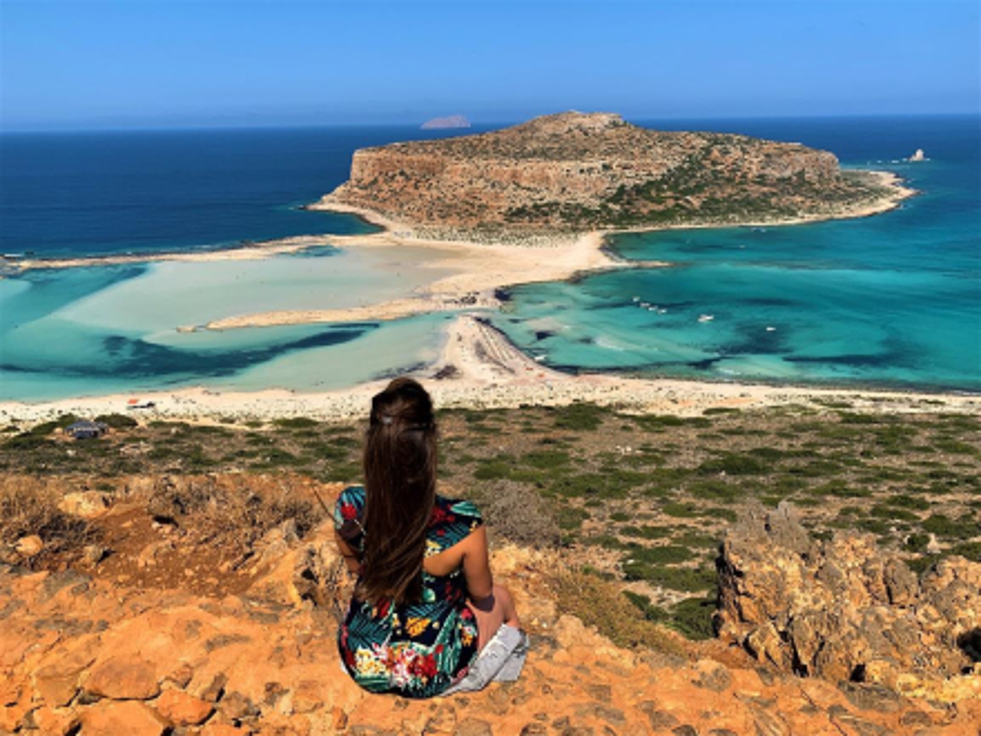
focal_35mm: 26
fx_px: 737
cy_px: 368
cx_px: 490
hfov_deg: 67.3
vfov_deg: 53.1
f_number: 1.8
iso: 25
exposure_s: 1/2915
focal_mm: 4.25
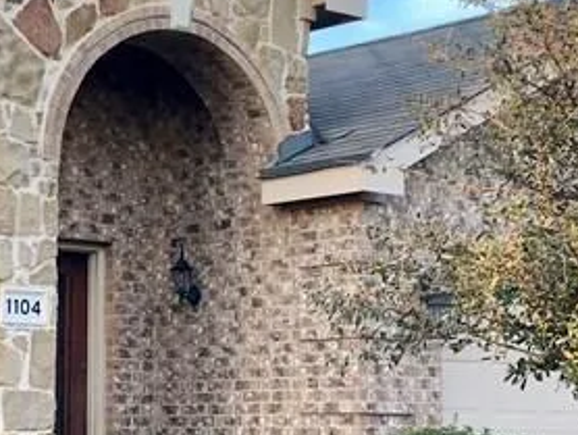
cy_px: 277
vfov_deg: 14.4
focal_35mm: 103
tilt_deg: +4.8
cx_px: 96
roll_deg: -0.8
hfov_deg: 18.8
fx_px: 1721
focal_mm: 3.99
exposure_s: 1/120
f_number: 1.8
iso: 40
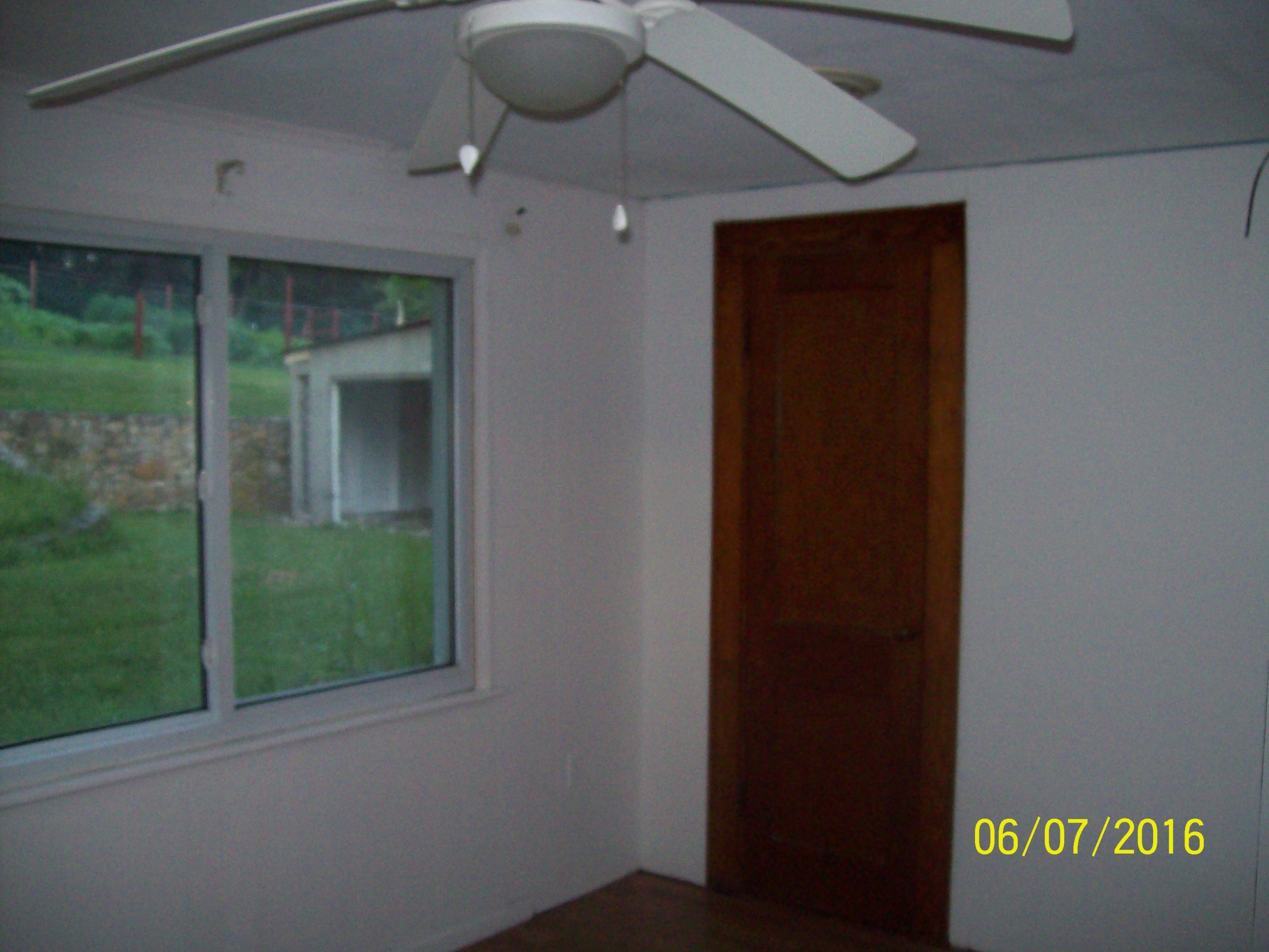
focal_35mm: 36
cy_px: 476
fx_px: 1320
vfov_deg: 39.7
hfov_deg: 51.4
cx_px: 634
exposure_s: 1/64
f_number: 2.7
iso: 200
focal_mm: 6
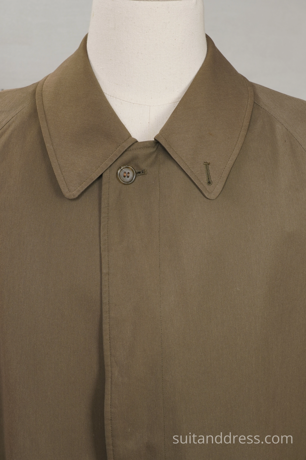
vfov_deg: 41.1
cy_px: 230
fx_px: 612
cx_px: 153
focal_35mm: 48
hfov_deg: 28.1
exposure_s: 1/10
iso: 250
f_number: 8
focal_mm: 32
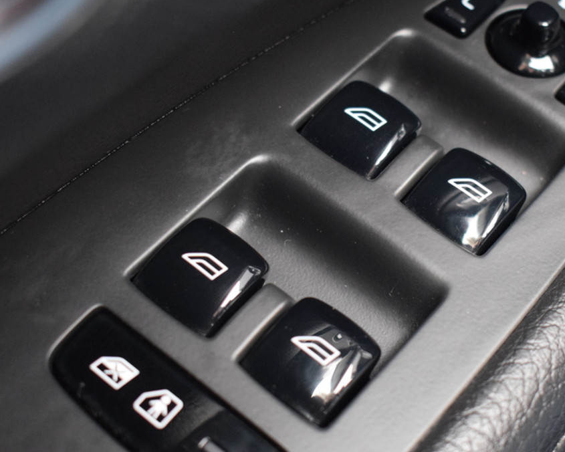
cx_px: 388
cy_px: 234
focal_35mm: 70
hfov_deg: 26.9
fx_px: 1171
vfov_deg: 21.9
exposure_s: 1/60
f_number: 4.2
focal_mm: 30
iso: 2500
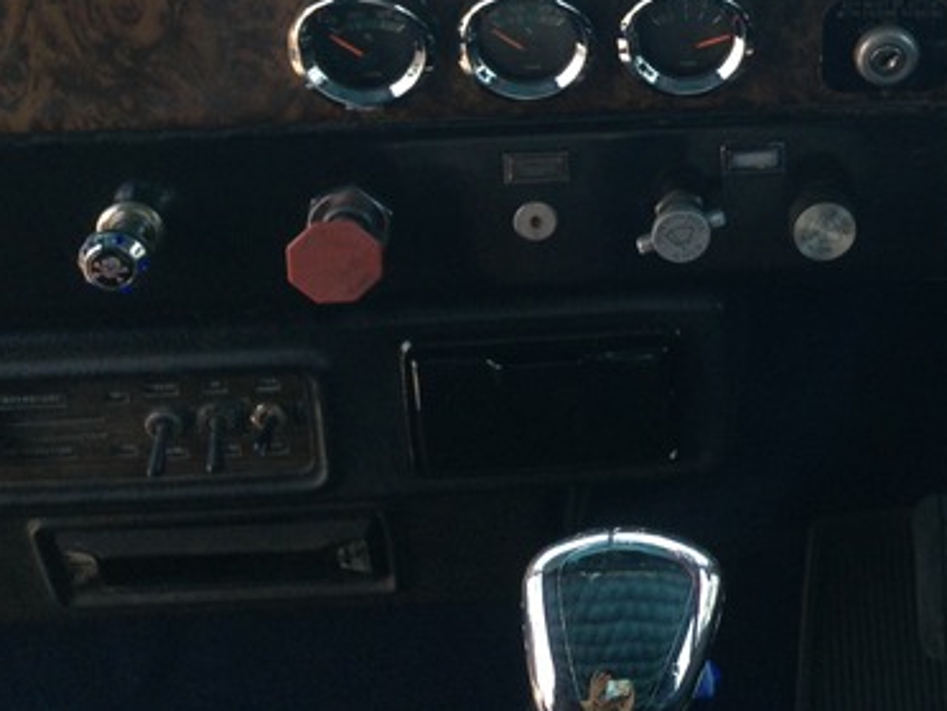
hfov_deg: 25.6
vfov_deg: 19.9
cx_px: 1006
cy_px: -43
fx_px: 1942
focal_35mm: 71
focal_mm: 4.12
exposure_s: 1/120
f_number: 2.4
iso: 50
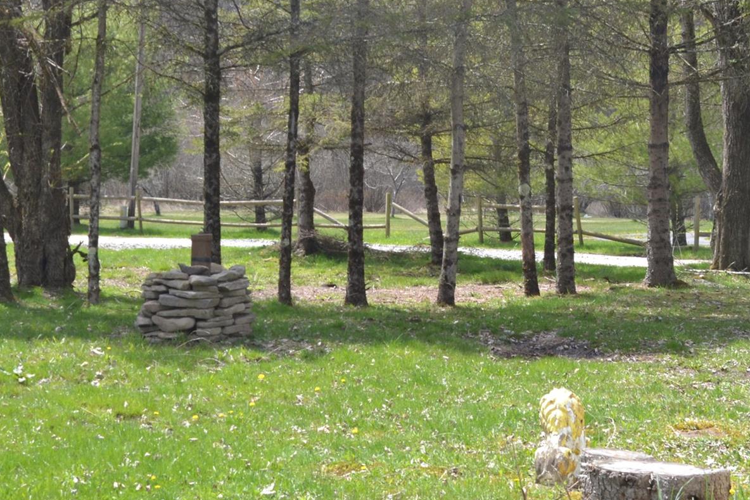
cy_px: 174
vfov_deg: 16.4
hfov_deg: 24.1
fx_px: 1729
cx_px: 152
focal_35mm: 83
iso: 400
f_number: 10
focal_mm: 32
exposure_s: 1/200
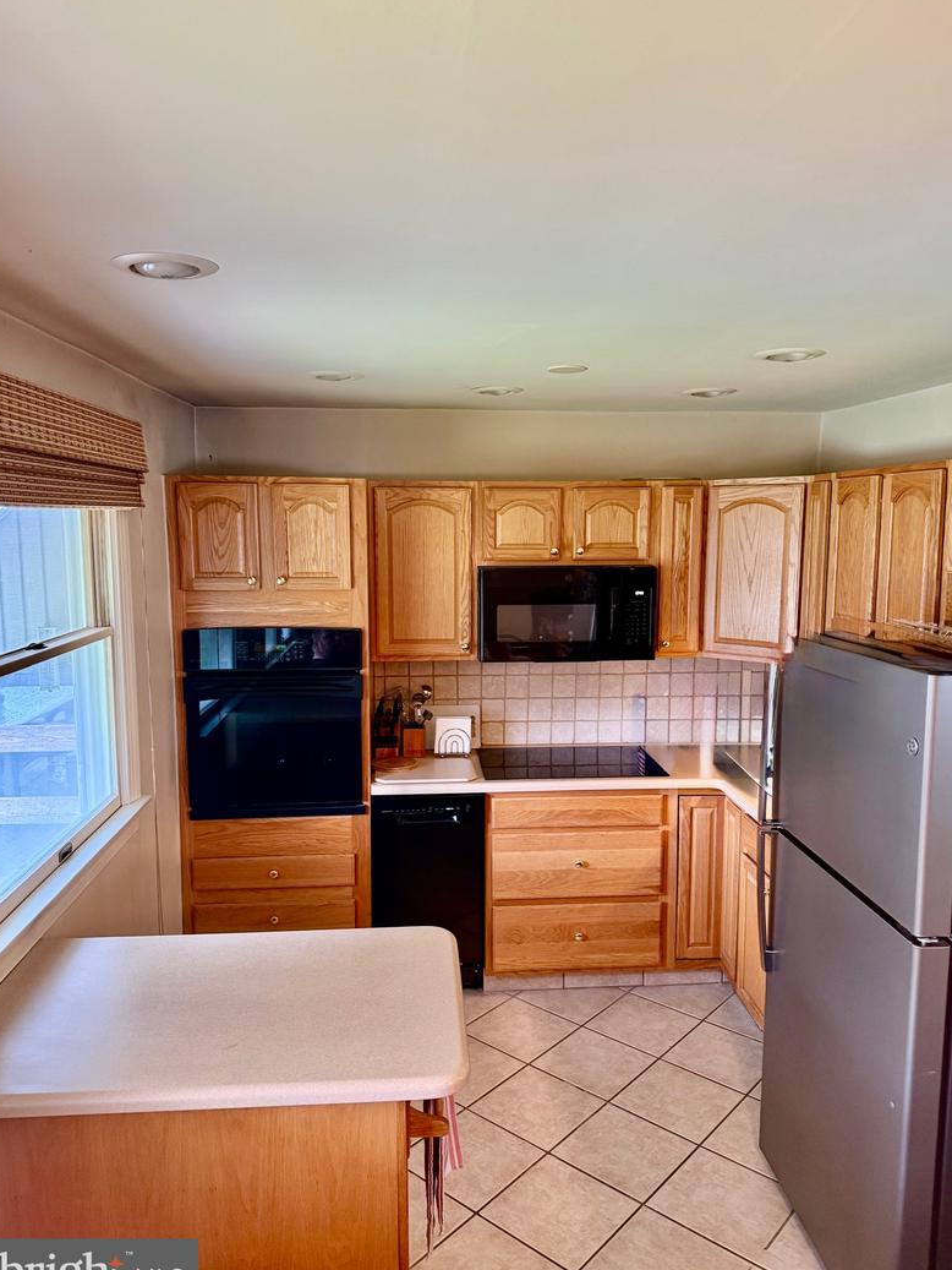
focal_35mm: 25
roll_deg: +0.2
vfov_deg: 69.4
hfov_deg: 54.9
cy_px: 648
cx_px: 478
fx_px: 917
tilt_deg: -6.8
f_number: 1.78
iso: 320
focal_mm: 6.76
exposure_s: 1/60
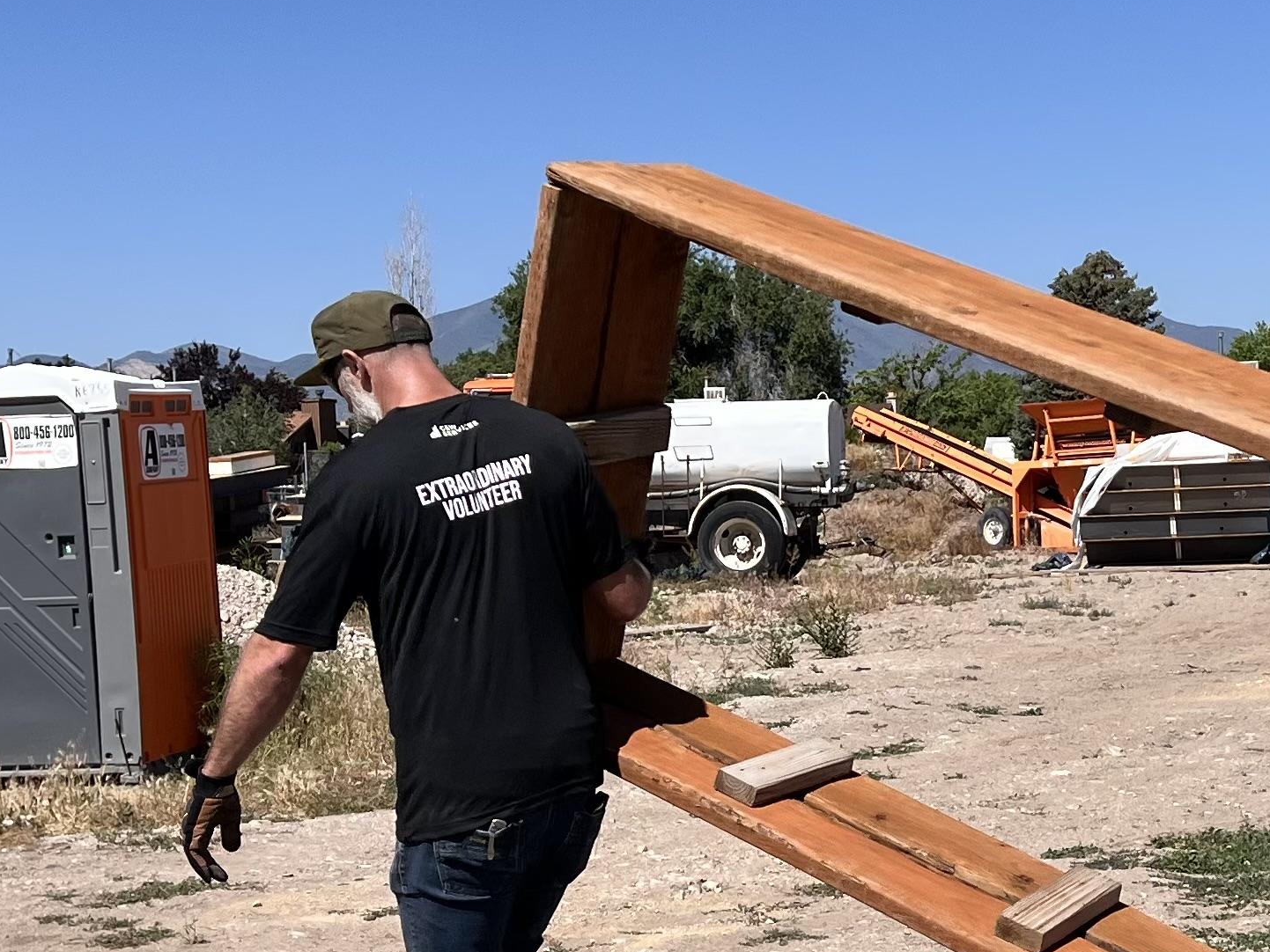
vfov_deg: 28.6
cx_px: 1029
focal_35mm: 50
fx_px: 1835
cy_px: 733
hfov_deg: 36.8
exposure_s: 1/5882
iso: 50
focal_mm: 5.7
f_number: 1.5
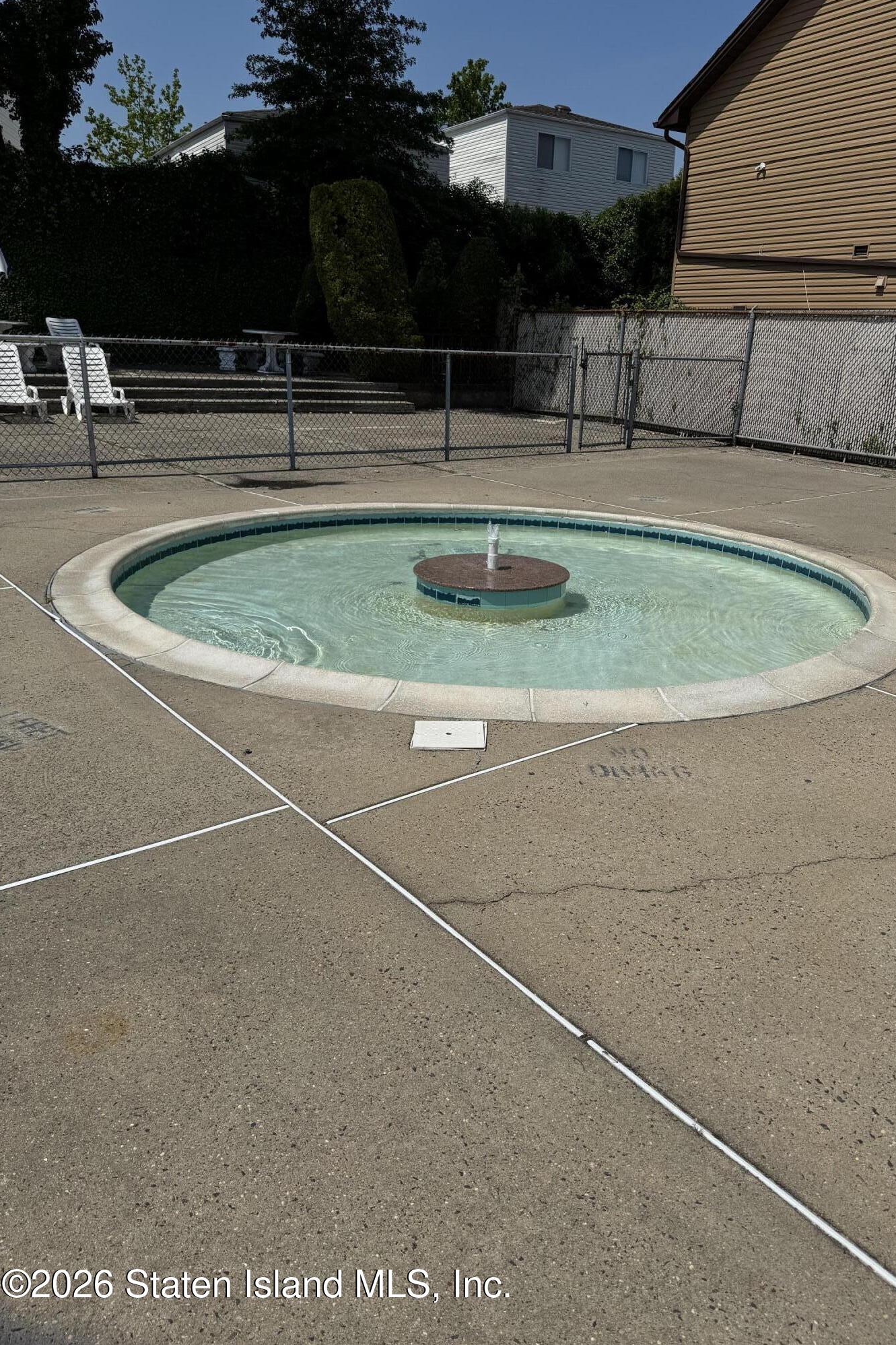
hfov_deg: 51.1
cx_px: 504
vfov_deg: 71.5
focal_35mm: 25
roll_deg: -2.9
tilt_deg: -19.5
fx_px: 933
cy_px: 672
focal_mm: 6.76
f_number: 1.78
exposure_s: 1/12346
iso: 80
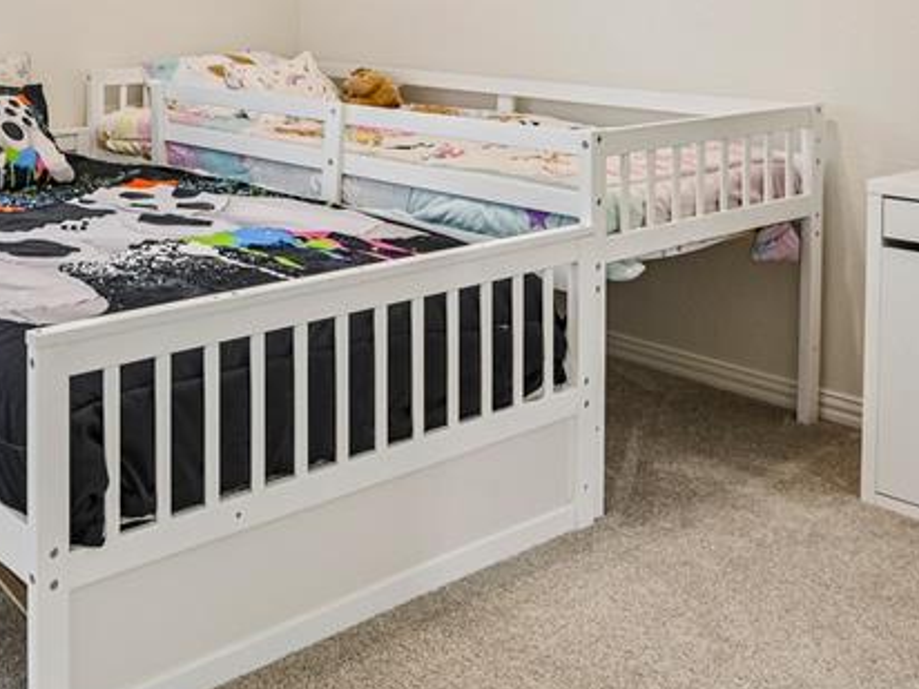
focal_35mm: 43
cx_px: 36
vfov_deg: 30.8
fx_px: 1142
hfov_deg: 39.5
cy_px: -27
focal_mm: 18
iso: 400
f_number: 8
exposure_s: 1/30
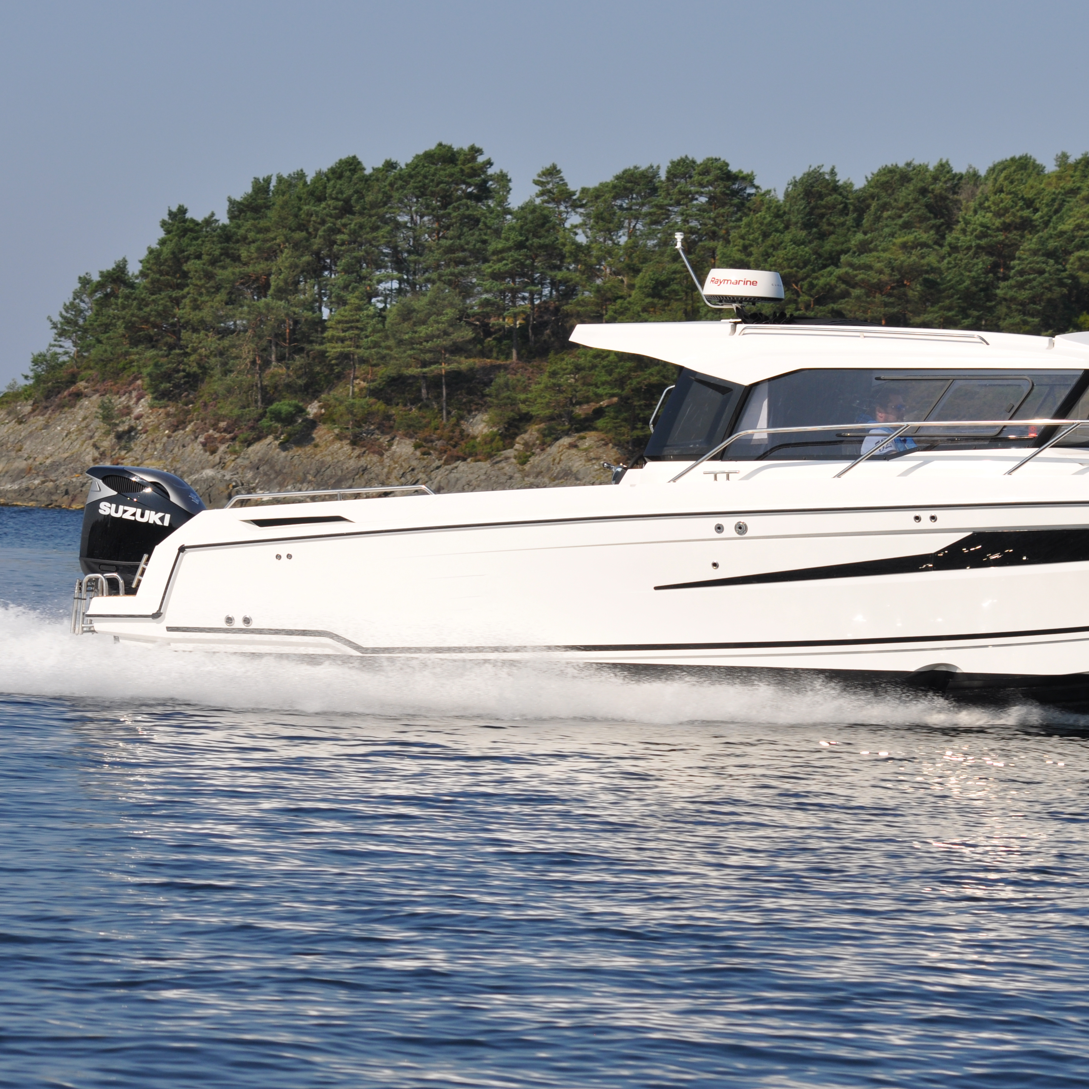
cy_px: 545
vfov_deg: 11.1
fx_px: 5624
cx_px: 725
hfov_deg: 11.0
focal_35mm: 158
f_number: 8
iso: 200
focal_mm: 82
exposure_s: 1/1000
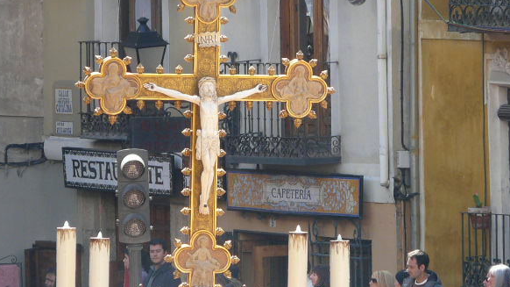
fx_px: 6868
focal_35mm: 508
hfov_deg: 4.3
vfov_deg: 2.4
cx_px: 254
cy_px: 157
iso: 100
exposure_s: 1/160
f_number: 4
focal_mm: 43.7
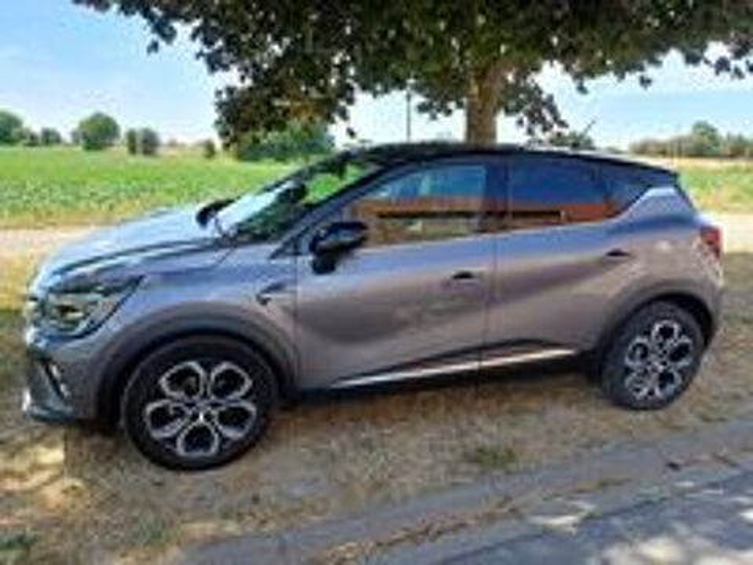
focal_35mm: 25
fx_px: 544
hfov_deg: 69.4
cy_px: 282
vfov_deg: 54.9
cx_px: 376
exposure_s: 1/310
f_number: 1.8
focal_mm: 4.65
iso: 50
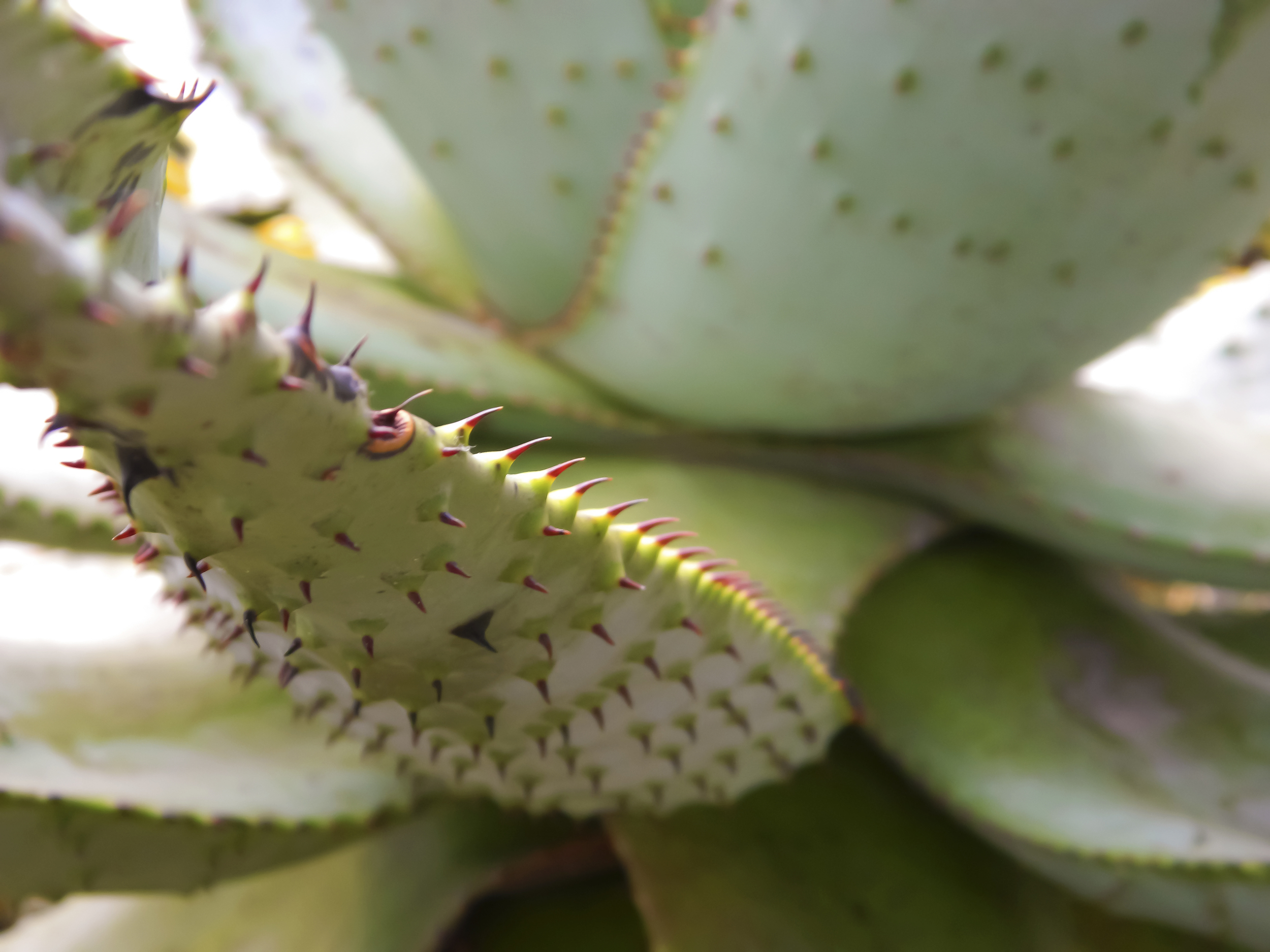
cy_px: 476
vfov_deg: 14.4
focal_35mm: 103
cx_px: 635
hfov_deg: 19.1
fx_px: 3779
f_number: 4.5
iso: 220
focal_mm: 18.6
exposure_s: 1/50
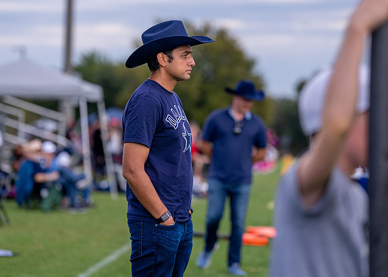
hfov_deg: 11.3
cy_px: 119
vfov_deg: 8.1
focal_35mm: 178
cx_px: 165
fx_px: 1961
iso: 500
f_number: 2.8
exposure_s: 1/3200
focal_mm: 142
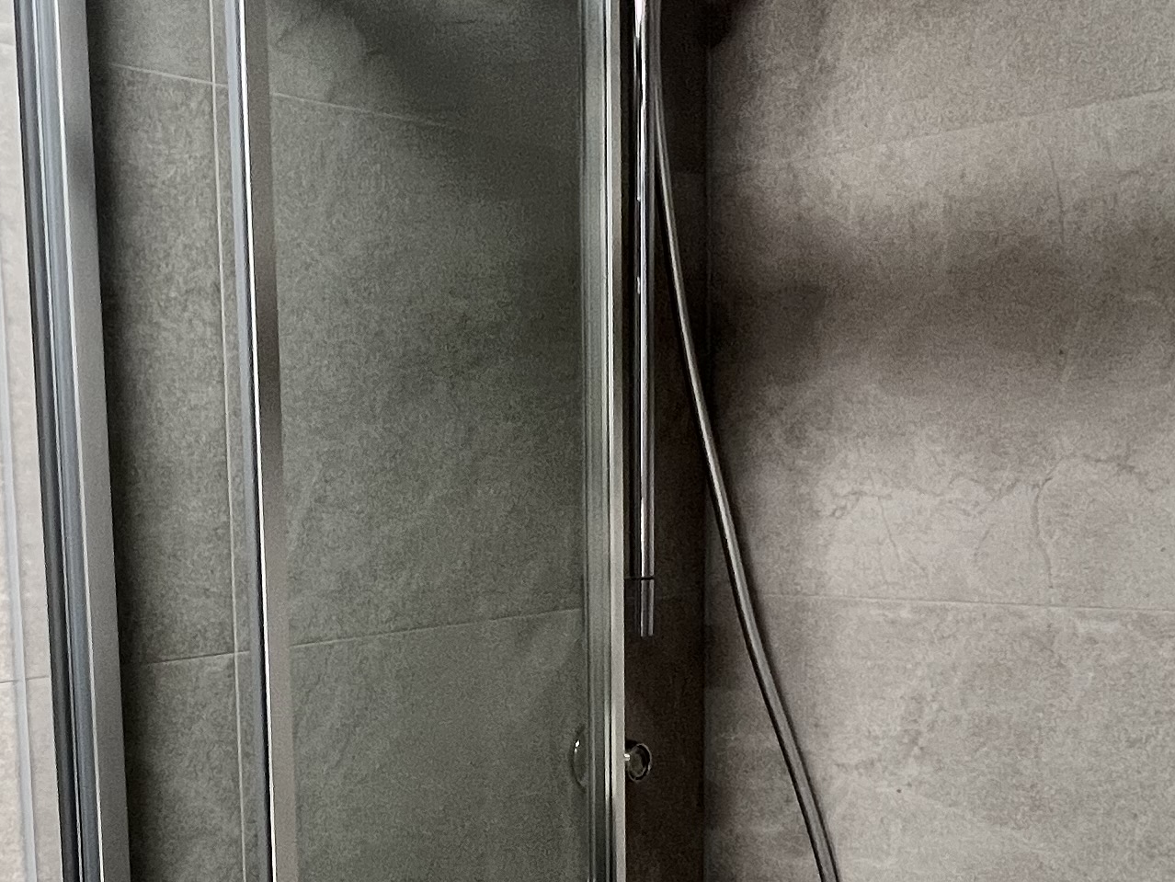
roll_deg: +1.4
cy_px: 670
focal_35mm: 41
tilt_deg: -8.8
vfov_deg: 34.4
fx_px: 1392
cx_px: 338
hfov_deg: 44.7
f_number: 1.8
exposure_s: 1/50
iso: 160
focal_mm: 1.57
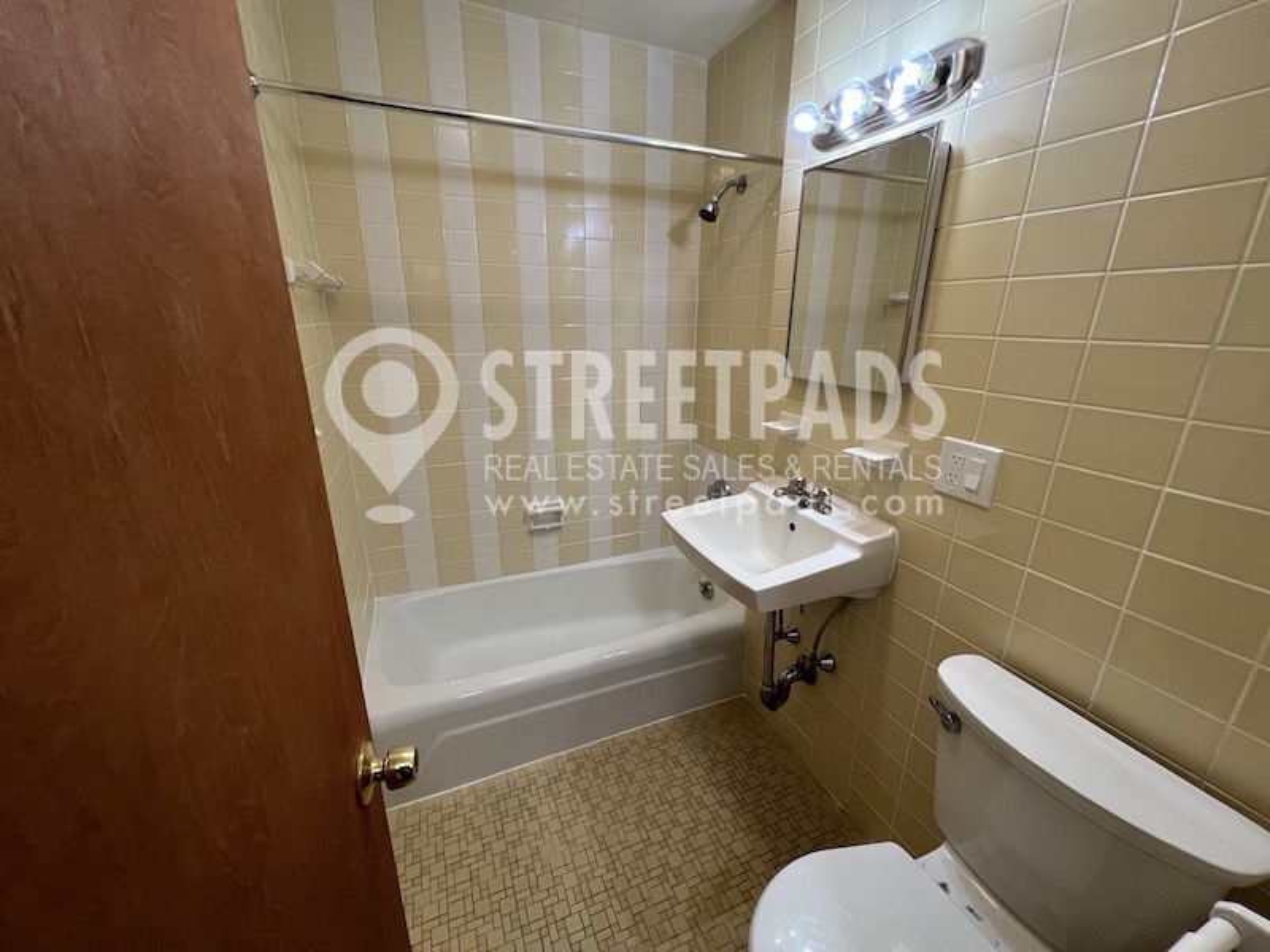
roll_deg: -0.5
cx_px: 635
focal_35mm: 13
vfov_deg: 89.9
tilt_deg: -18.3
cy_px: 476
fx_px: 477
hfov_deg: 106.2
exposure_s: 1/120
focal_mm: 1.57
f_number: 1.8
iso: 200
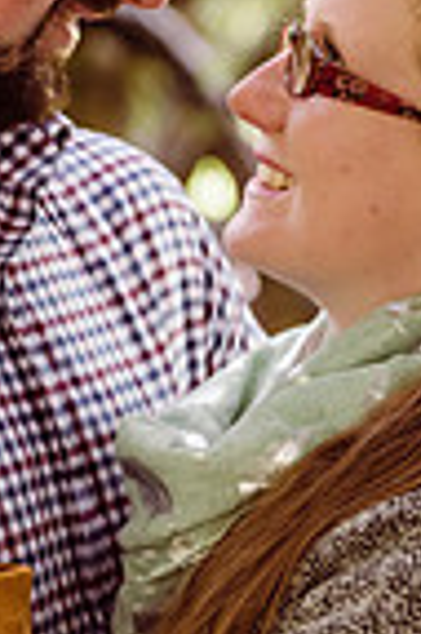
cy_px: 403
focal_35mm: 173
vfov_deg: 11.9
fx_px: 3042
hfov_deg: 7.9
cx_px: 177
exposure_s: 1/80
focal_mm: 55
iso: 640
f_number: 3.2
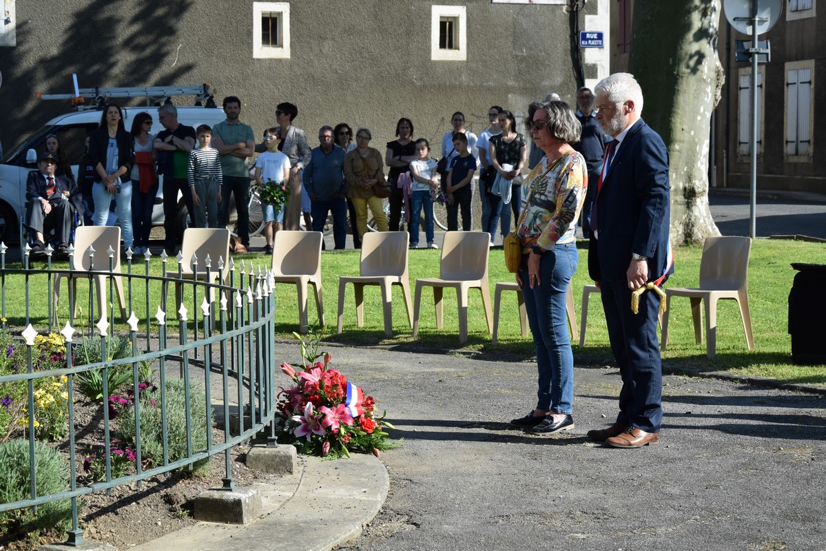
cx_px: 413
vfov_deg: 18.2
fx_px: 1721
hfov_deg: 27.0
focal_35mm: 75
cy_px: 276
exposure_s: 1/320
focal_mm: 50
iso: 200
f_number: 9
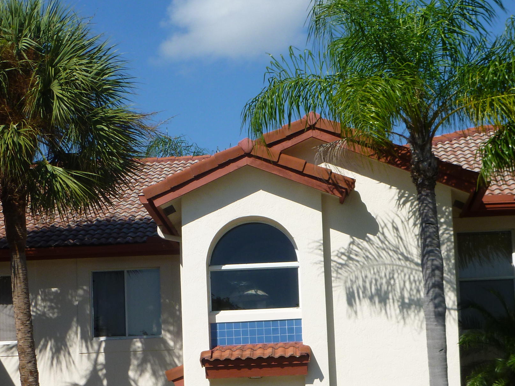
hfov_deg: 19.6
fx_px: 1488
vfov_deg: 14.7
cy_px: 328
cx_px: 238
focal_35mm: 100
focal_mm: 9.6
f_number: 4
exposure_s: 1/1000
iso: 100
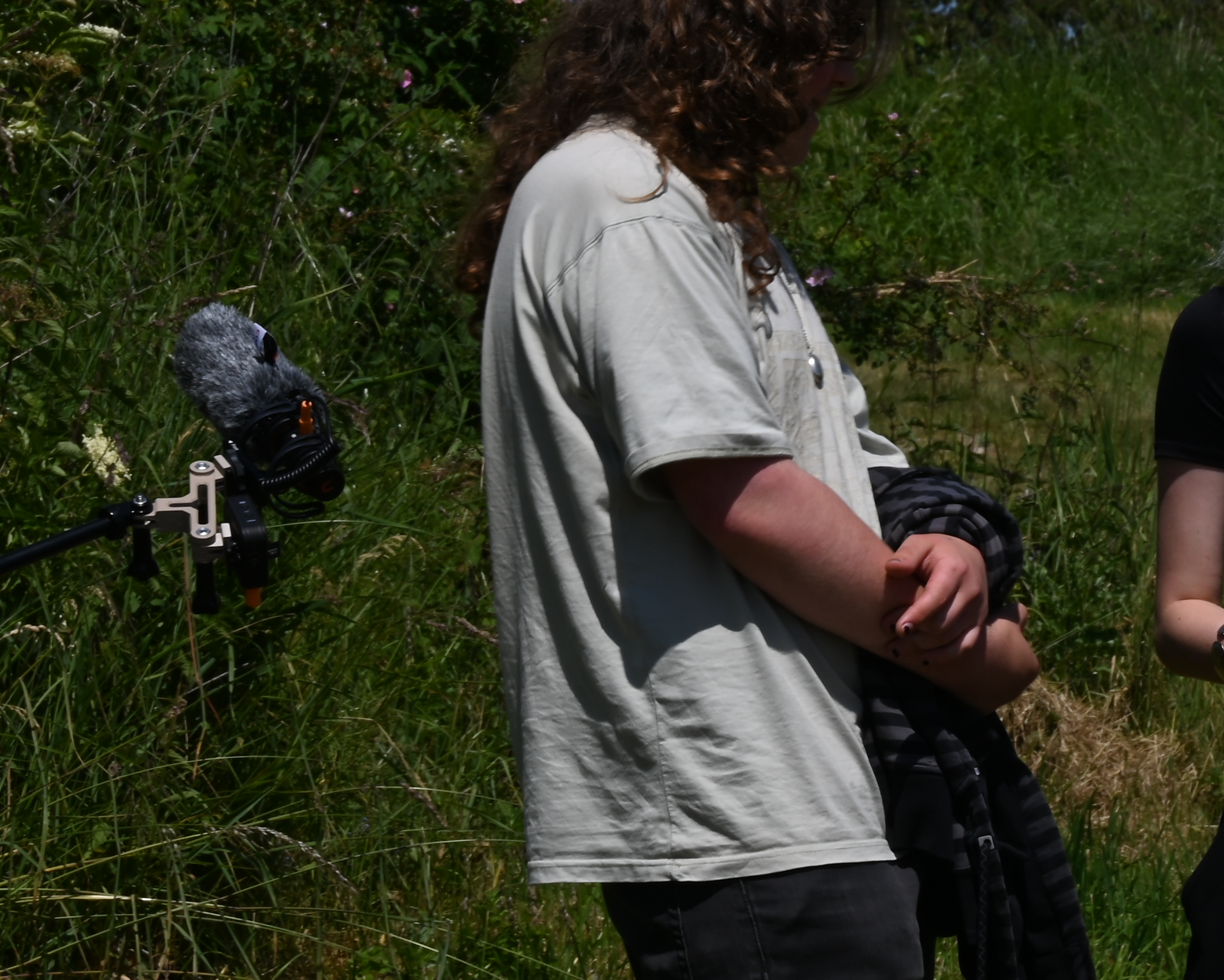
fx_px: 10578
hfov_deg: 6.6
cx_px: 1235
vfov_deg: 5.3
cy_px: 392
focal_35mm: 292
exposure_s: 1/80
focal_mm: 130
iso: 125
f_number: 29
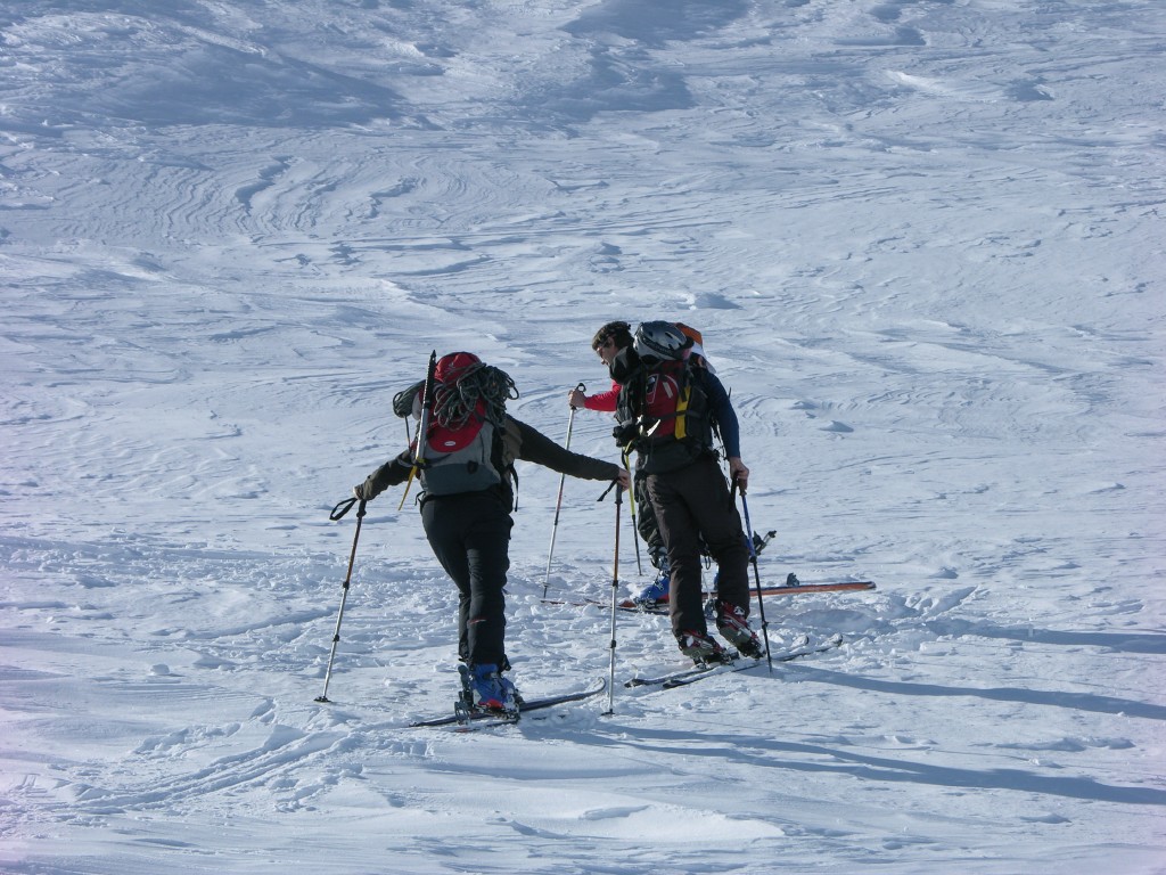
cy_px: 438
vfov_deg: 11.4
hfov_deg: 15.2
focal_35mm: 130
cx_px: 583
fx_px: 4379
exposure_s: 1/437
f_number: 6.7
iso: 50
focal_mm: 31.9
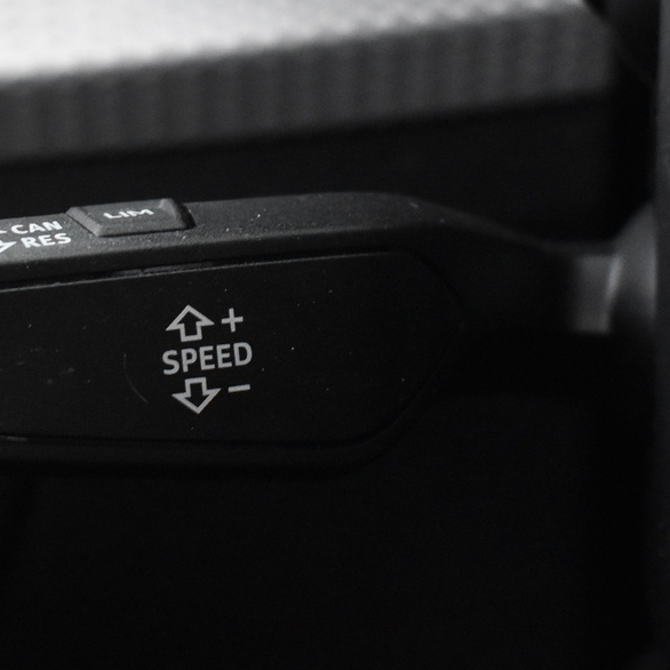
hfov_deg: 15.9
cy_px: 327
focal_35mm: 109
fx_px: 2391
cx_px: 154
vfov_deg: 16.0
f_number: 4.2
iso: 3200
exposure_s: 1/13
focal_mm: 31
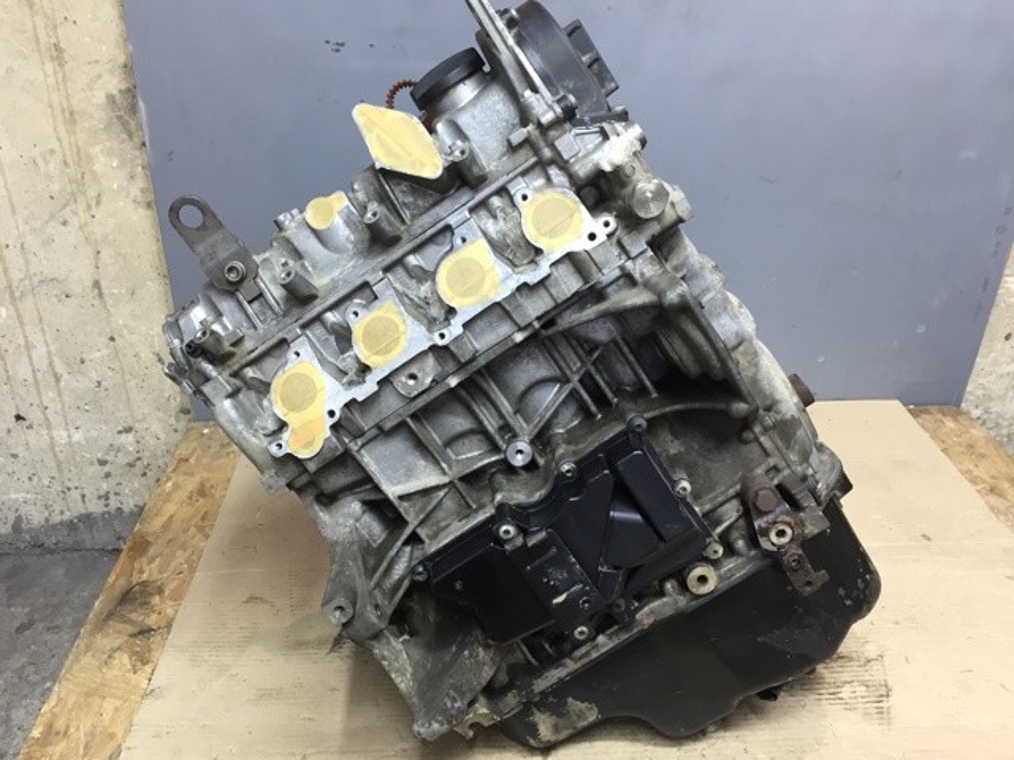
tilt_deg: -29.0
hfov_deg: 61.7
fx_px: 849
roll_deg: -2.0
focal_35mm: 29
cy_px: 380
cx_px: 507
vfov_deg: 48.2
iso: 100
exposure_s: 1/33
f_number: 2.2
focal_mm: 4.15
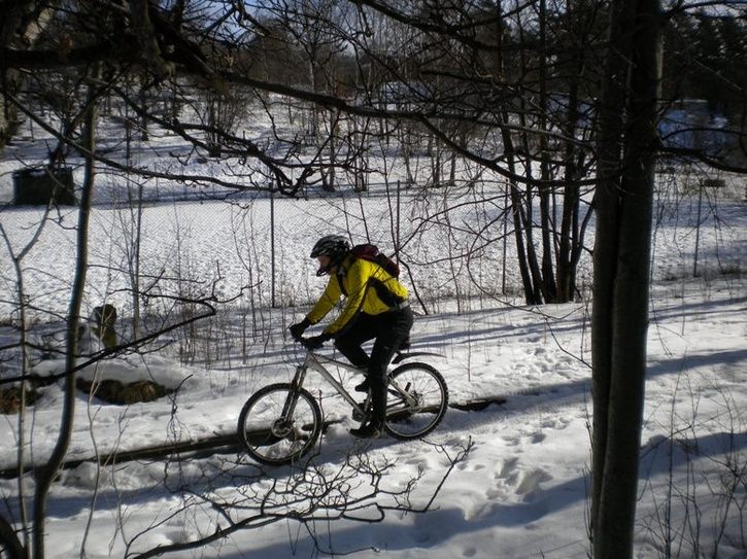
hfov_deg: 52.6
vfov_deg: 40.7
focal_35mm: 35
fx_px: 755
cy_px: 280
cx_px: 374
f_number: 4.6
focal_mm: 6.3
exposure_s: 1/980
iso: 80
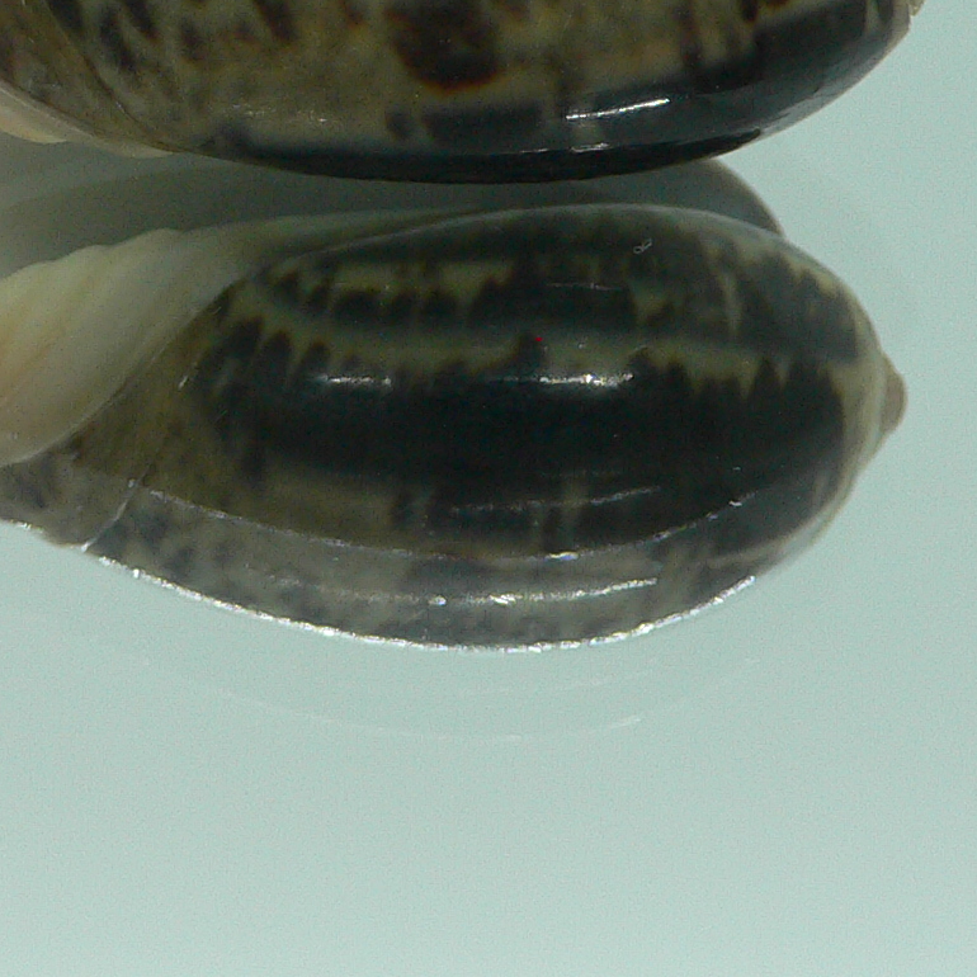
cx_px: 396
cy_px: 150
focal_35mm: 81
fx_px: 2586
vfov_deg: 21.0
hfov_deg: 21.4
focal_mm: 4.6
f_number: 2.8
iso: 100
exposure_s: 1/60
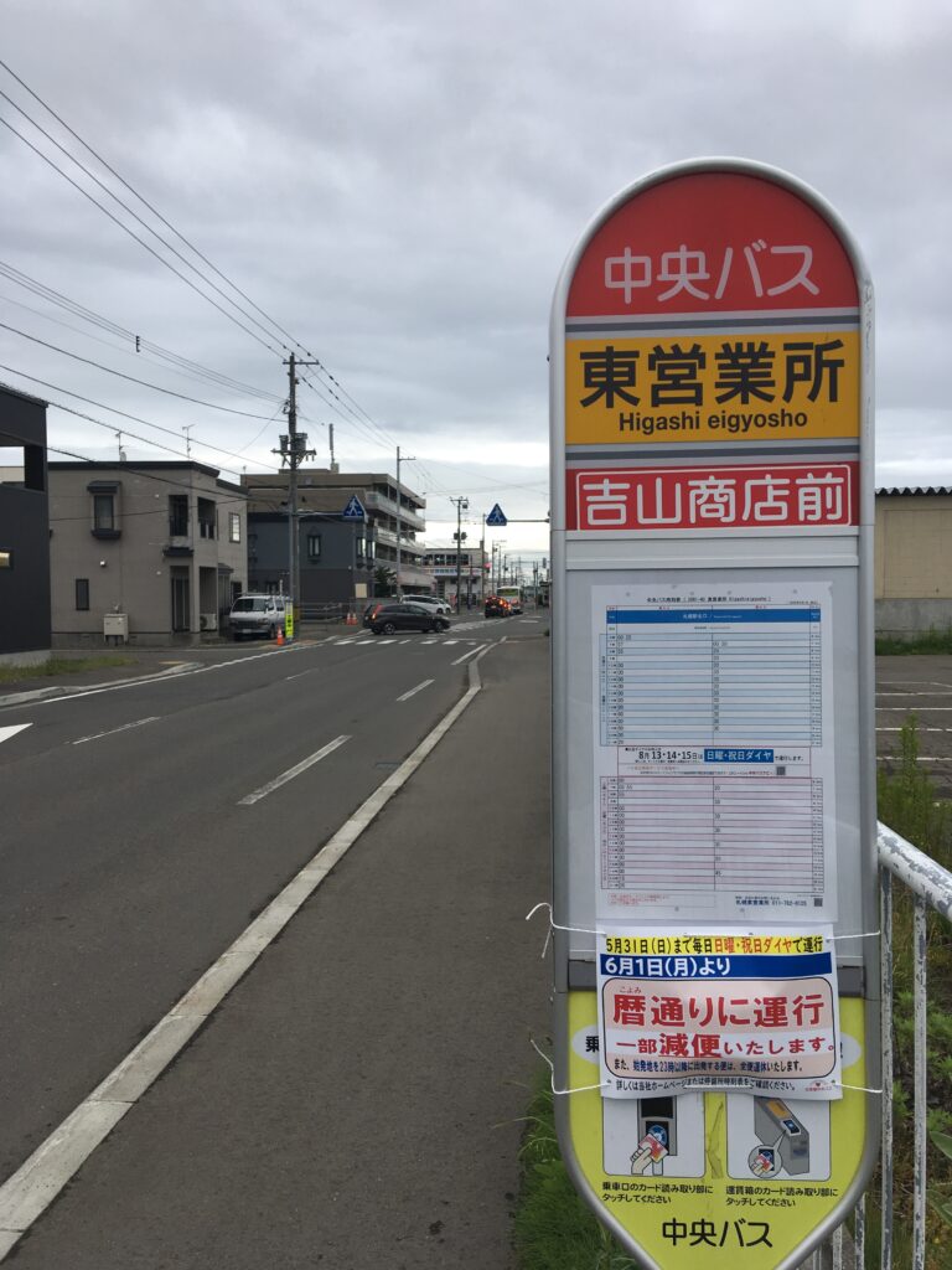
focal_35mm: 29
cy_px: 635
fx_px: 1063
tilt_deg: -3.4
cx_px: 476
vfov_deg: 61.7
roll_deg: -0.8
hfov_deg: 48.2
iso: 25
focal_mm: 4.15
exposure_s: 1/273
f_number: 2.2
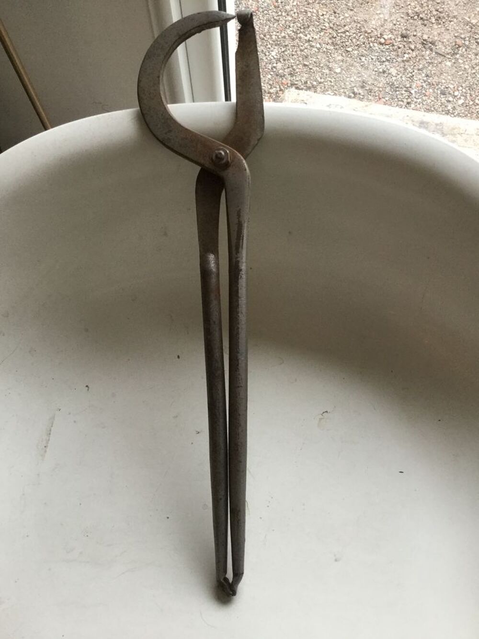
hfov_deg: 45.4
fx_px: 572
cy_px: 320
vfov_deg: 58.3
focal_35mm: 31
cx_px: 240
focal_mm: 3.3
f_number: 2.4
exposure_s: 1/33
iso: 125
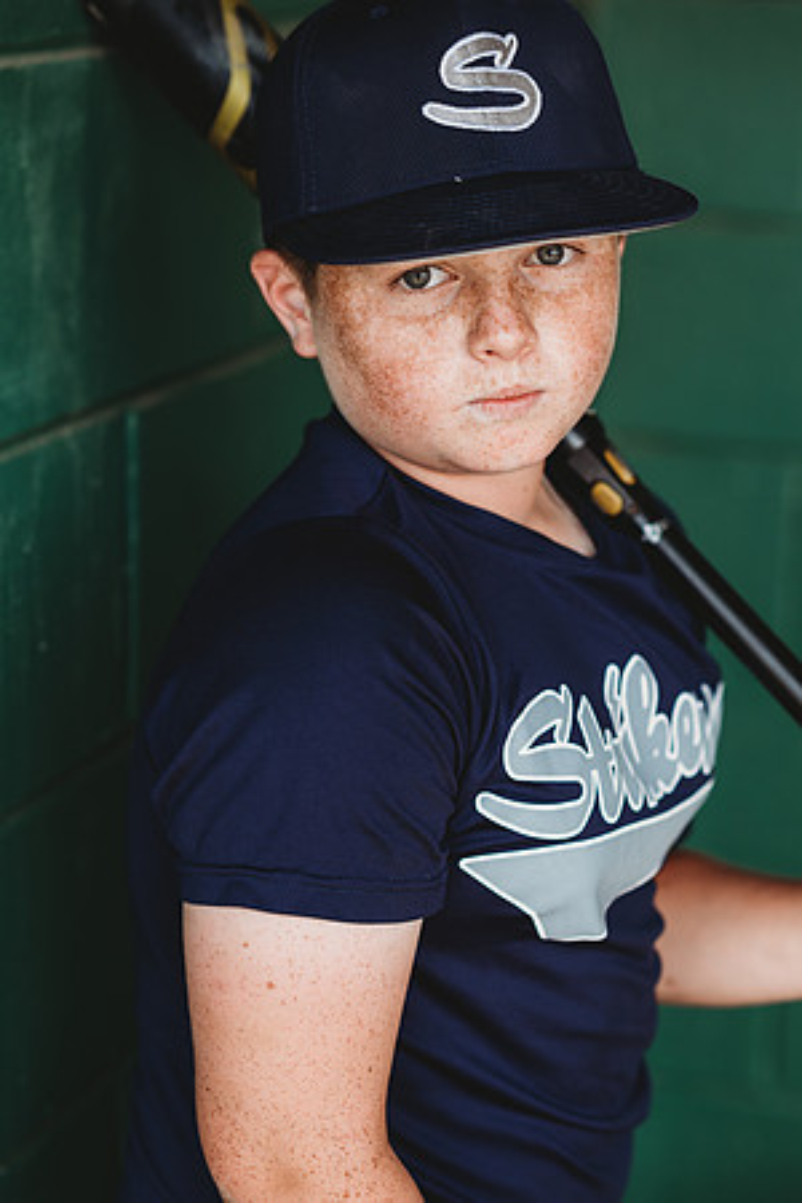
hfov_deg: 16.1
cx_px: 401
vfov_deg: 23.9
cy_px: 602
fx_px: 2840
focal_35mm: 85
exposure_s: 1/80
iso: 100
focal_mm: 85
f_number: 2.8
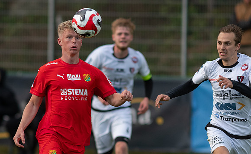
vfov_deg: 1.7
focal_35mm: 743
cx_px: 58
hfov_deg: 2.8
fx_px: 5052
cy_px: 105
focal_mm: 300
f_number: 3.2
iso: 800
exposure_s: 1/1250
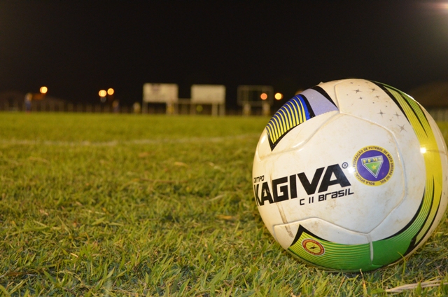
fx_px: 708
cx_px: 224
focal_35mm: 57
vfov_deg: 23.7
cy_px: 148
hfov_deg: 35.1
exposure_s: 1/60
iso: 2500
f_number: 5
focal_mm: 38
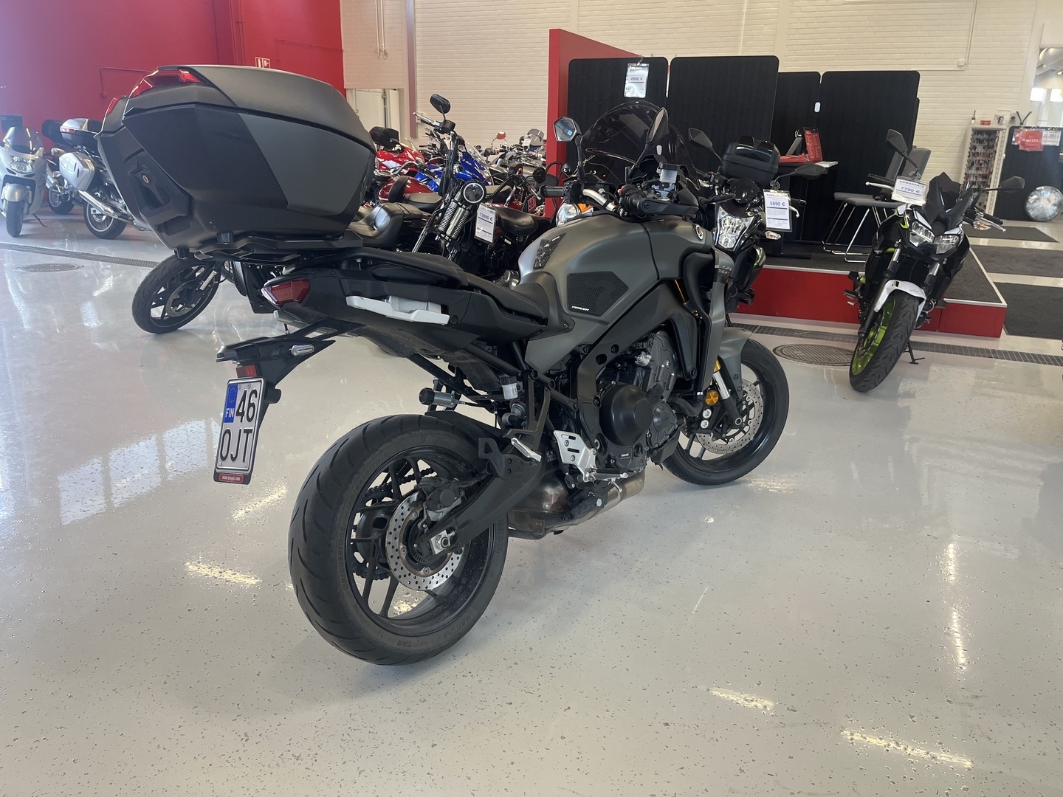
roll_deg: -0.9
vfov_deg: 53.1
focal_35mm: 26
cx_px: 532
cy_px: 398
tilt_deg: -18.8
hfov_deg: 67.3
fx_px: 798
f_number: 1.6
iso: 80
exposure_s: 1/100
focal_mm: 5.1
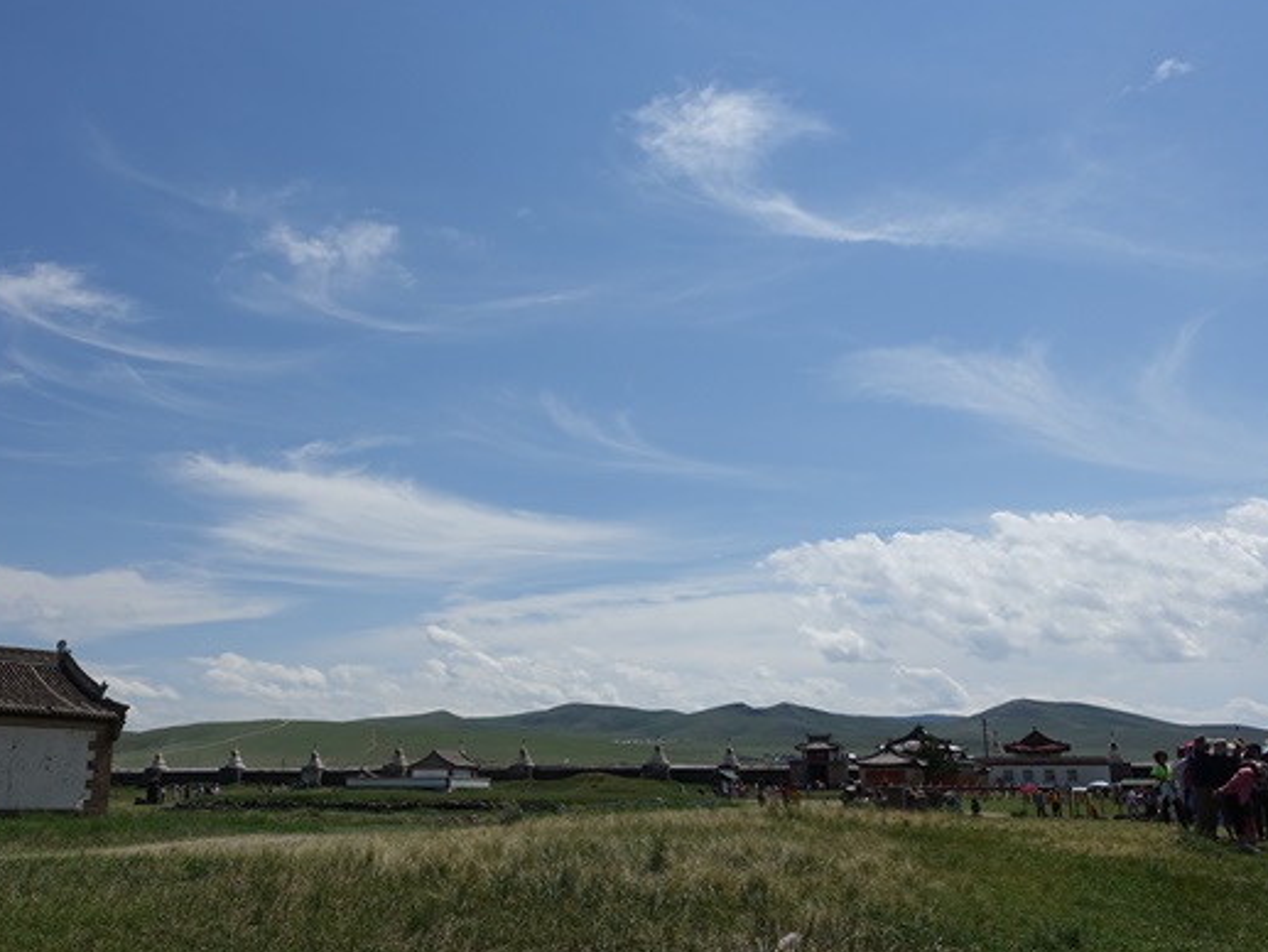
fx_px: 1209
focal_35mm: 33
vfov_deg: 43.0
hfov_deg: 54.8
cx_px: 483
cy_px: 458
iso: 125
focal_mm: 8.8
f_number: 5.6
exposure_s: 1/200
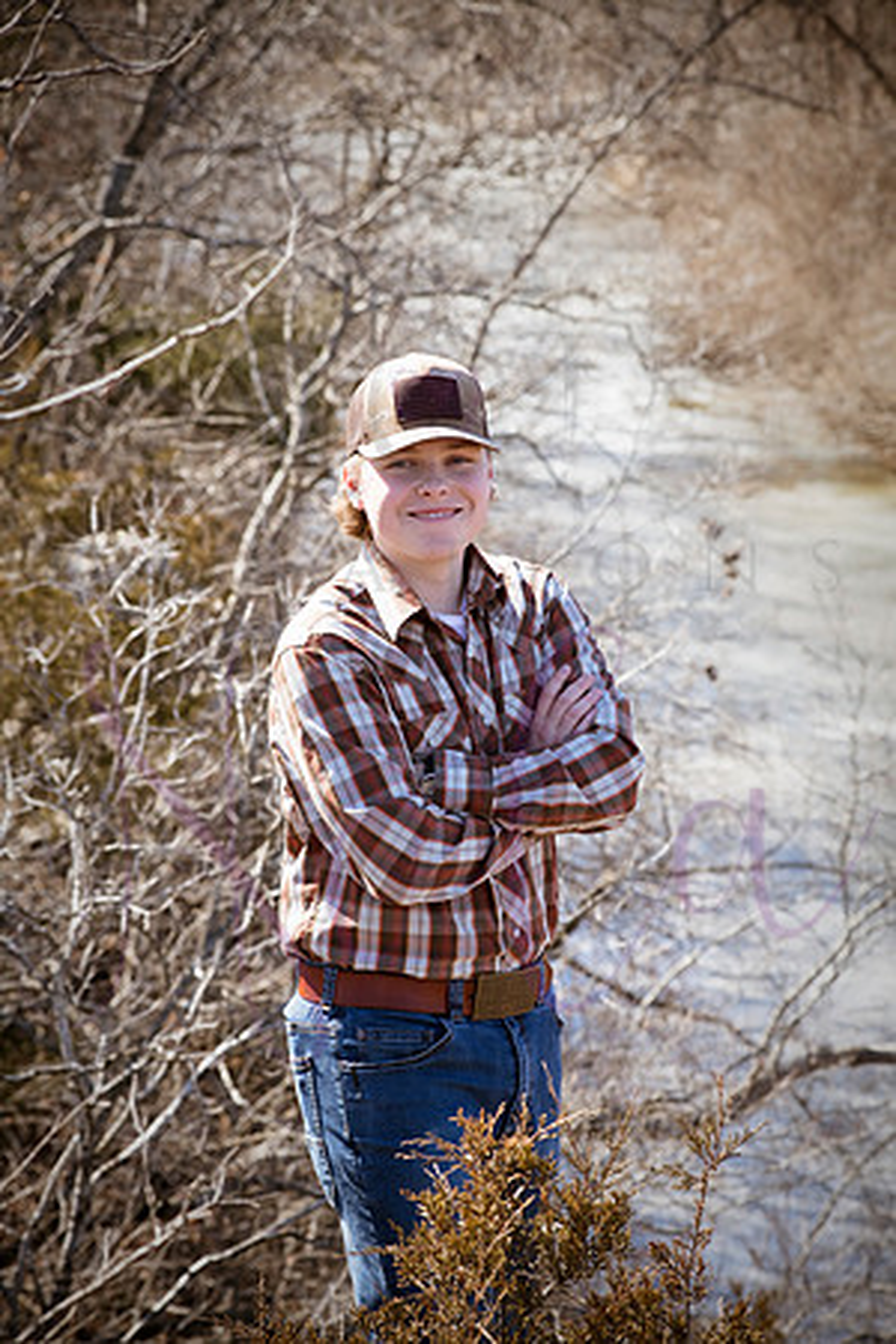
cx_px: 448
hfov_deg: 11.0
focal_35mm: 125
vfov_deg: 16.4
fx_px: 4666
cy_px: 672
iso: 800
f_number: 10
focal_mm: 125
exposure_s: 1/320
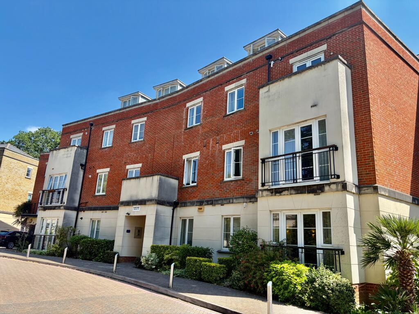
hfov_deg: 67.3
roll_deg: -2.7
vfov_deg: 53.1
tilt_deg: +16.2
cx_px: 210
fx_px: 315
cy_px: 157
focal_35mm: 26
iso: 50
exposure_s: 1/1484
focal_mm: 5.96
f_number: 1.6
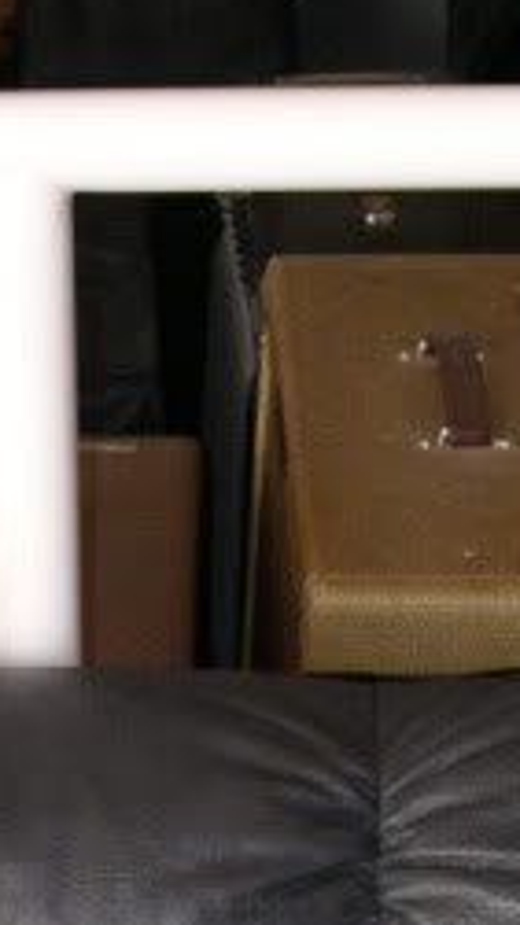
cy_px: 744
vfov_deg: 16.1
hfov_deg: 9.0
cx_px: -203
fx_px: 3239
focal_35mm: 132
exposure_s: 1/26.1
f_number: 2.8
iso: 200
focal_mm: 8
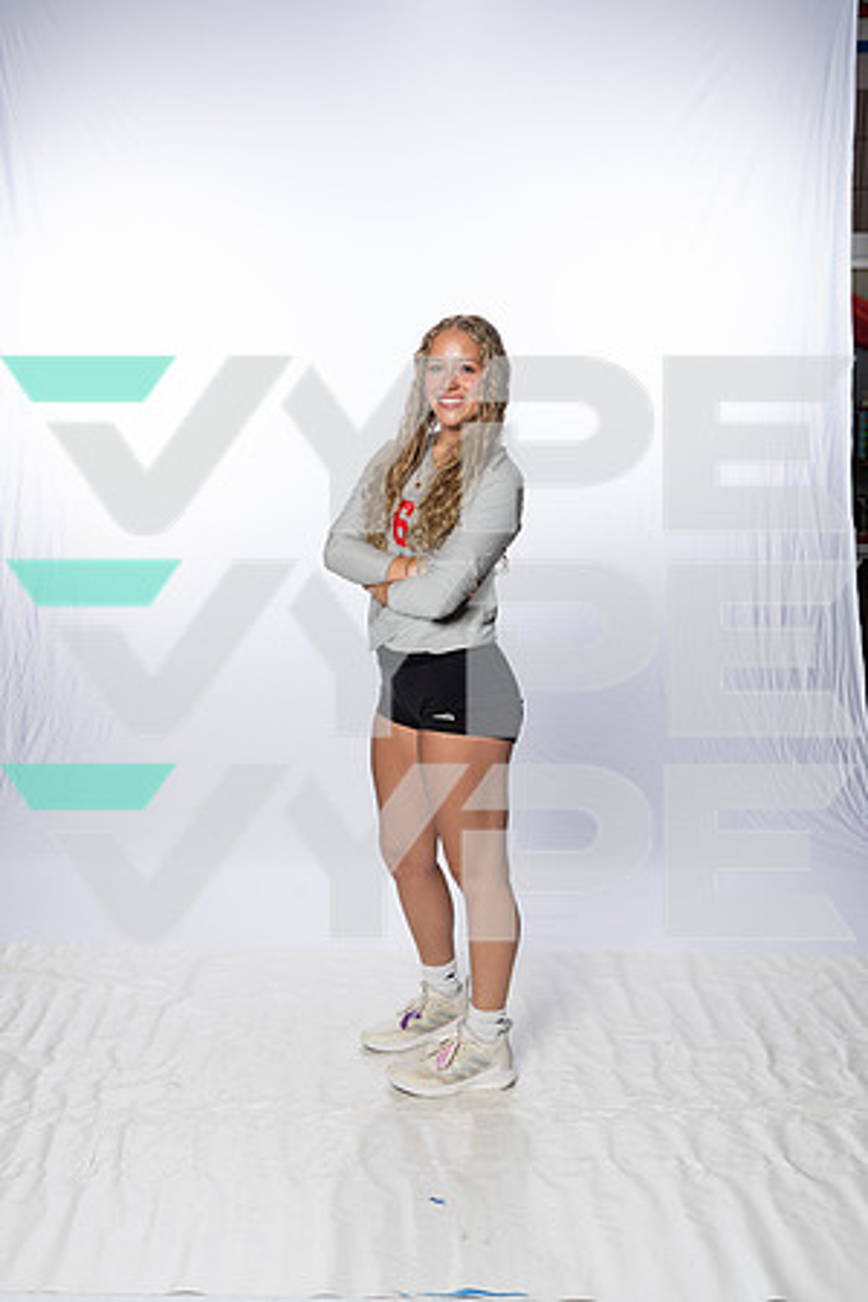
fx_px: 1700
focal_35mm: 47
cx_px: 434
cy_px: 651
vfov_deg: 41.9
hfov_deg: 28.6
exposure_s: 1/250
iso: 640
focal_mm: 47
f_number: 8
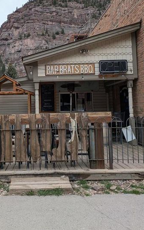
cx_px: 37
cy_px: 95
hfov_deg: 37.4
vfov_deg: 57.8
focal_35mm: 33
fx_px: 207
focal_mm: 5.43
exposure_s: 1/1580
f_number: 1.89
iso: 51
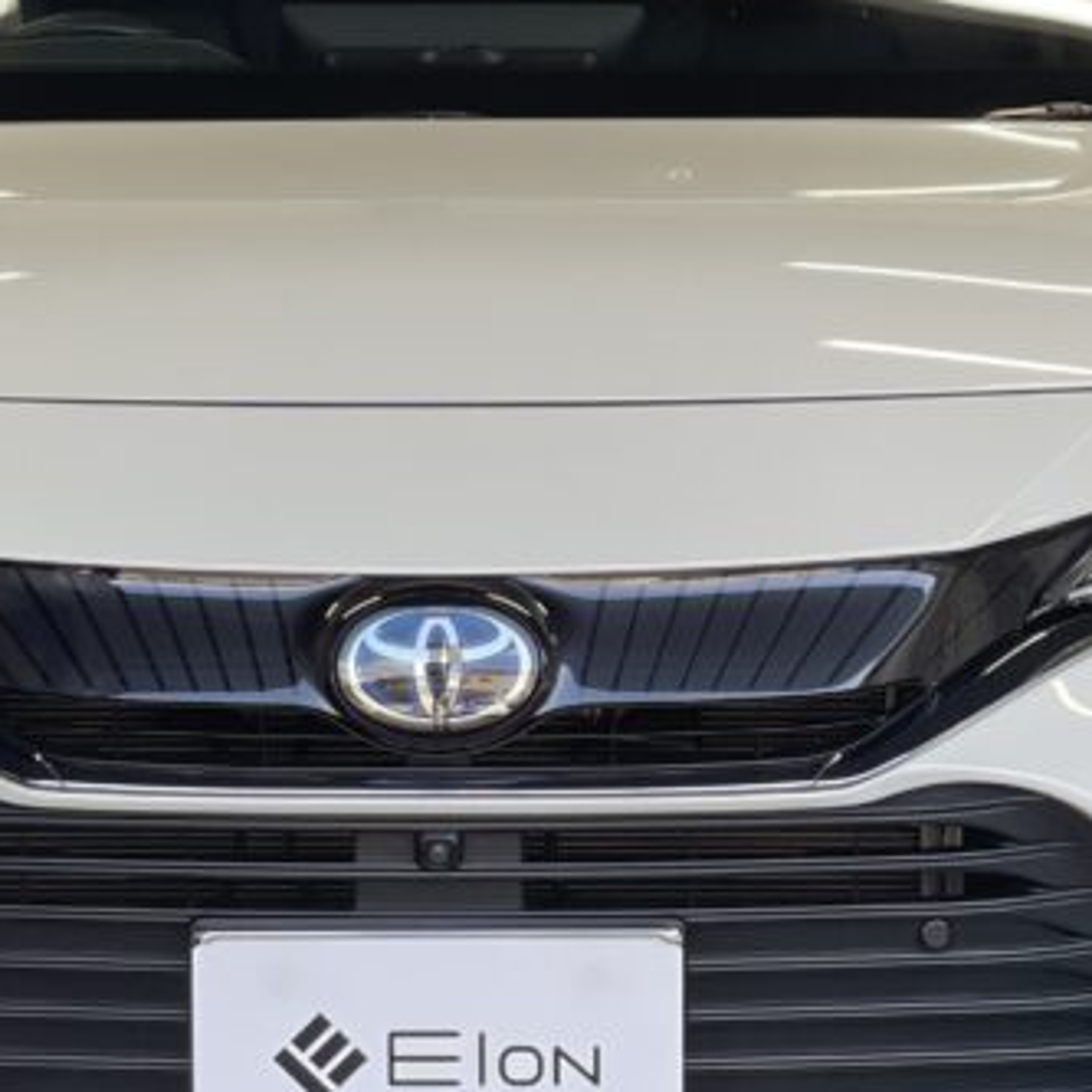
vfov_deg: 10.0
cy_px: 210
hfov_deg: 10.0
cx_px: 439
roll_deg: +0.1
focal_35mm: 174
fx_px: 6210
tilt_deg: -1.7
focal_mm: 7.5
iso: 50
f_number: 2.2
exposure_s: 1/121
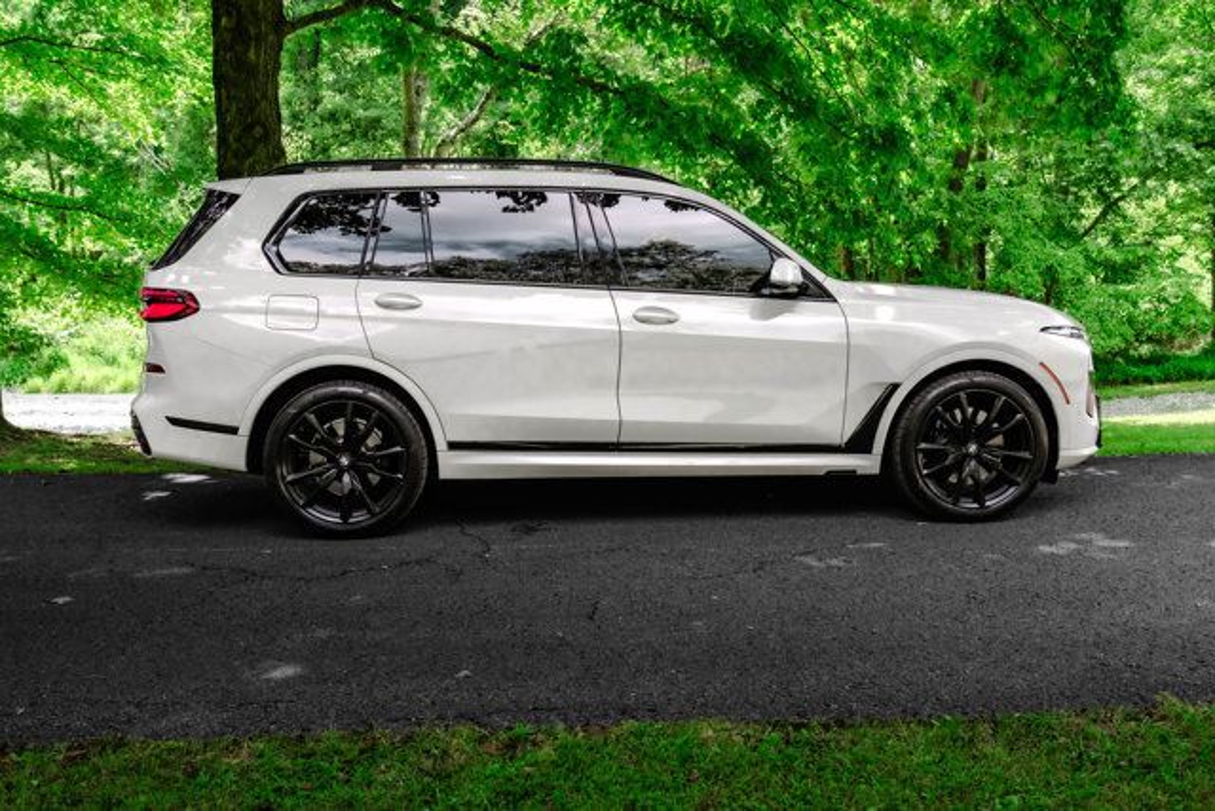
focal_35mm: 36
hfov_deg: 53.6
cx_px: 608
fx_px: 1204
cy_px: 406
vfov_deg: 37.2
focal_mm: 34
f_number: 8
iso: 800
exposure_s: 1/320
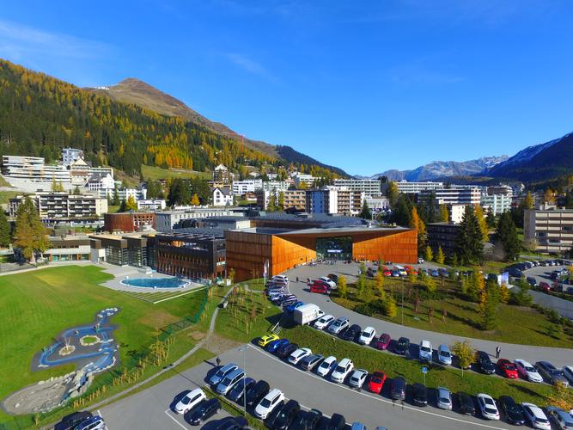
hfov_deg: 81.8
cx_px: 286
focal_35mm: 20
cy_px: 215
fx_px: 331
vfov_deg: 66.0
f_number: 2.8
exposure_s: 1/919
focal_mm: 3.61
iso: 100
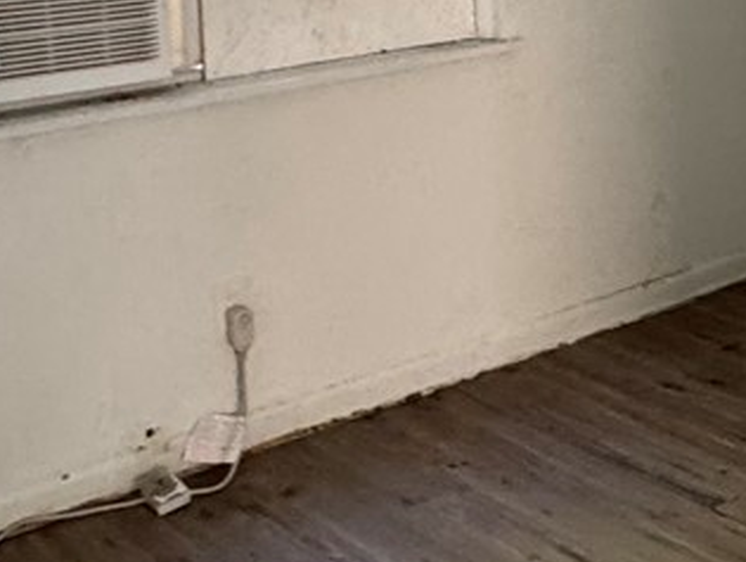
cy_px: 47
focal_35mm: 71
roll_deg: -0.6
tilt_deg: -11.3
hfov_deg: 26.6
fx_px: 1532
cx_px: 651
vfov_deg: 20.3
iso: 400
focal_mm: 2.22
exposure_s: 1/60
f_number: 2.2
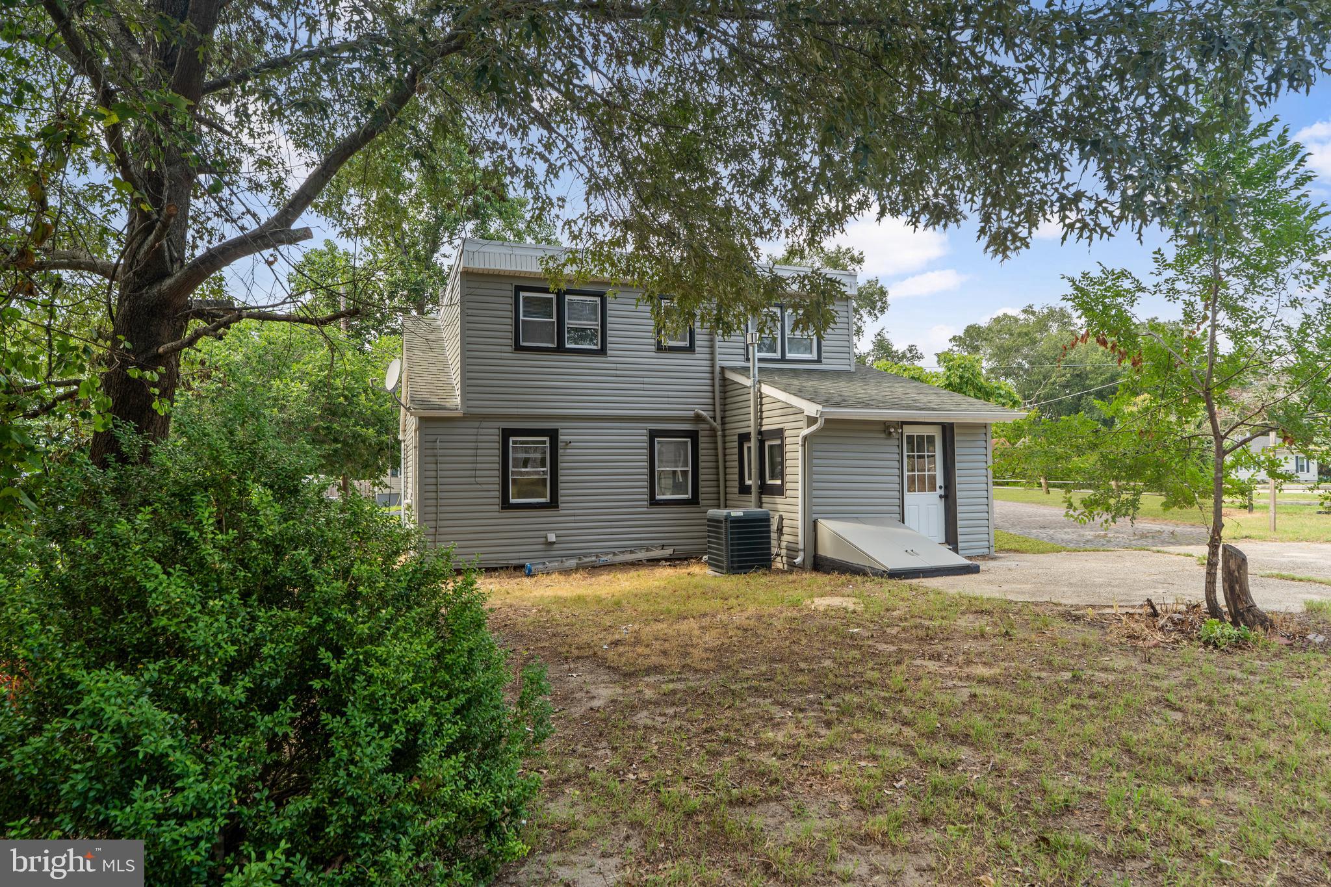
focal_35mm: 21
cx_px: 666
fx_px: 776
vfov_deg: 59.5
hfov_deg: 81.2
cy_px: 444
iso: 200
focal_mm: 21
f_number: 8
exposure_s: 1/60
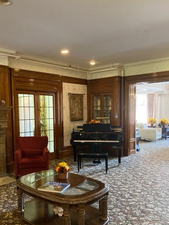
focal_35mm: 33
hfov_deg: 42.8
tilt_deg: -3.7
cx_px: 71
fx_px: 215
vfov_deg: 55.2
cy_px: 127
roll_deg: -0.1
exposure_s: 1/30
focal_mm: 3.99
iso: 400
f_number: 1.8
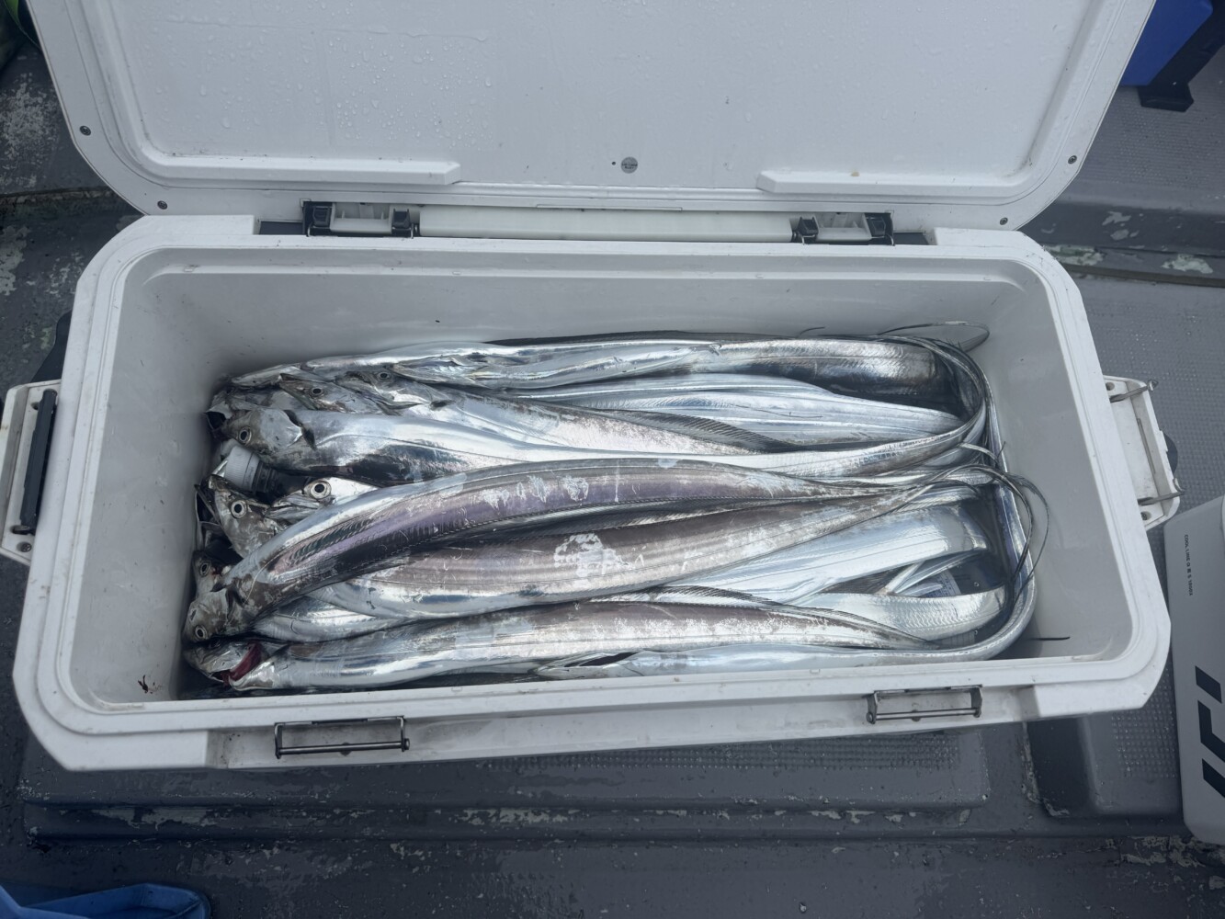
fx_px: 849
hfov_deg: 71.6
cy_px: 460
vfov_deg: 56.8
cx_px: 612
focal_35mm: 24
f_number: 1.78
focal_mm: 6.76
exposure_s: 1/1923
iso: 80
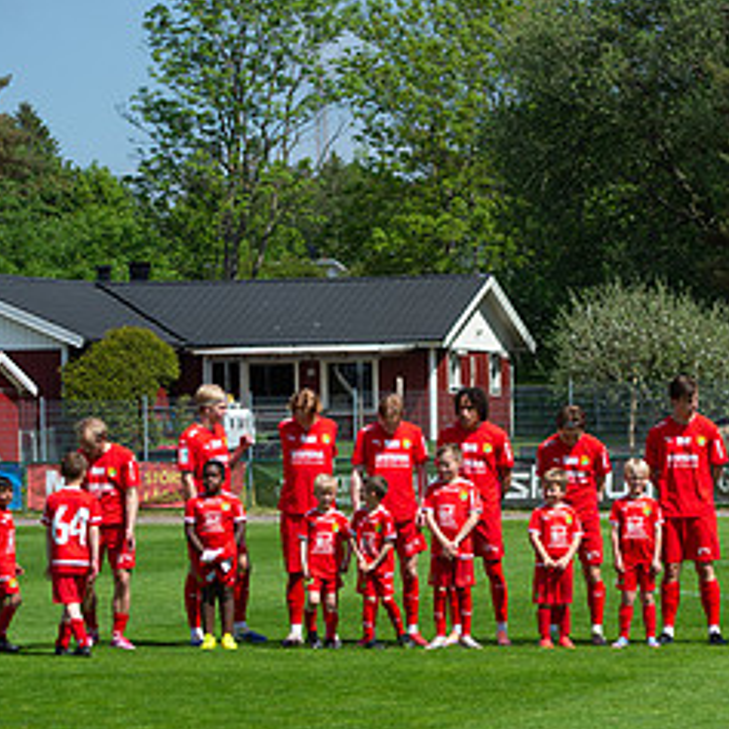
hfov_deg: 10.9
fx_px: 3788
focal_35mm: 159
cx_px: 692
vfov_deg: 10.9
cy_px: 611
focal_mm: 70
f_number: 3.2
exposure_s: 1/2000
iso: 100
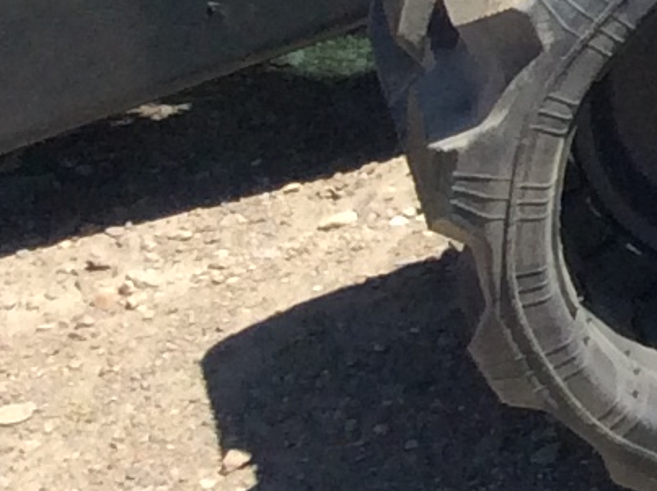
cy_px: -560
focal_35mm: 206
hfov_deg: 8.1
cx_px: 2023
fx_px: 3904
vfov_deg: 6.9
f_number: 2.4
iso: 32
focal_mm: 3.3
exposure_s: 1/853
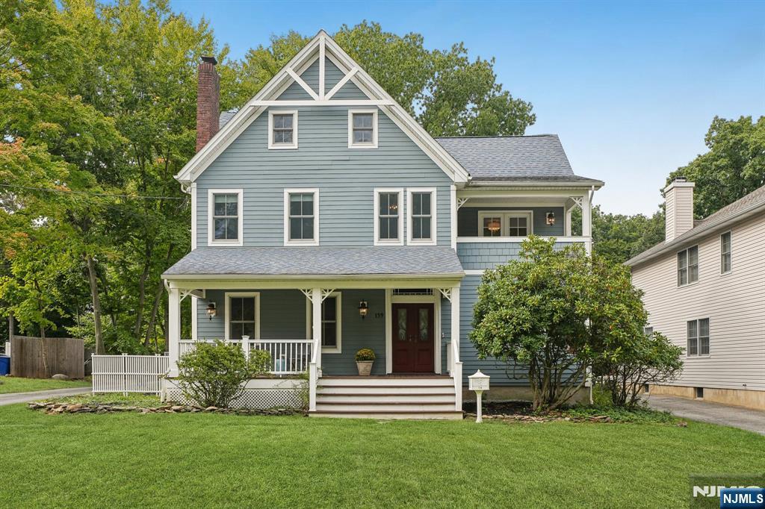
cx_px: 382
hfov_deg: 63.7
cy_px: 254
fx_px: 616
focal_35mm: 29
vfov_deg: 44.9
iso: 200
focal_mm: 19.9
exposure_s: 1/200
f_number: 8
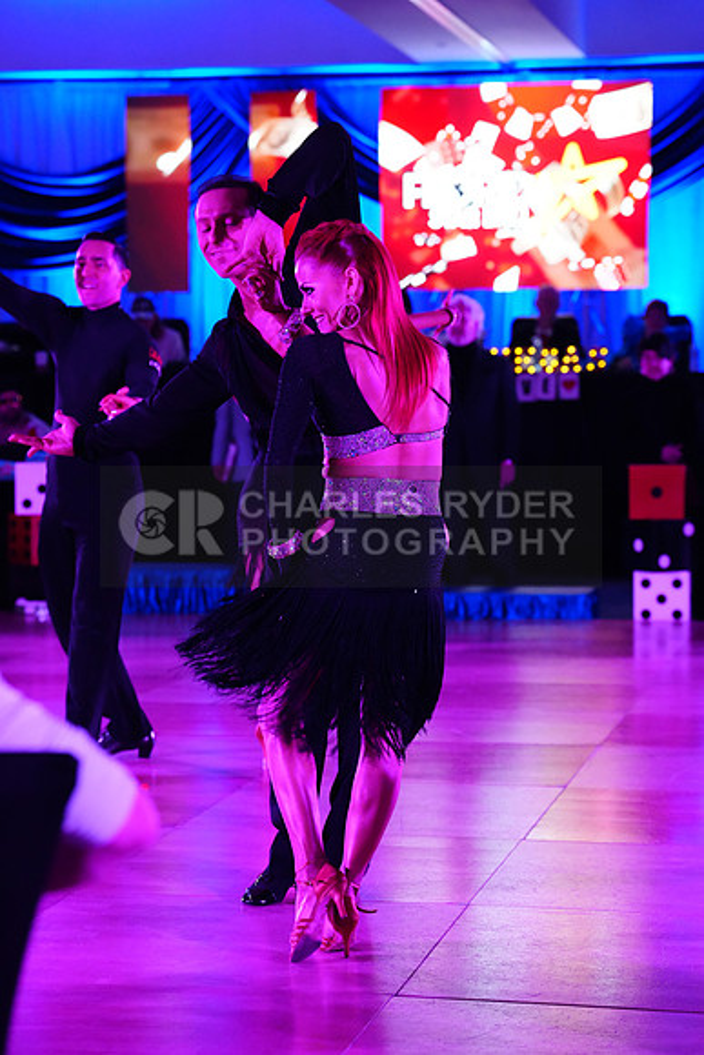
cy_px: 528
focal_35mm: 91
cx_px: 352
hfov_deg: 15.0
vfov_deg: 22.4
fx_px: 2668
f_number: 4
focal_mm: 91
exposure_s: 1/320
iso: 5000
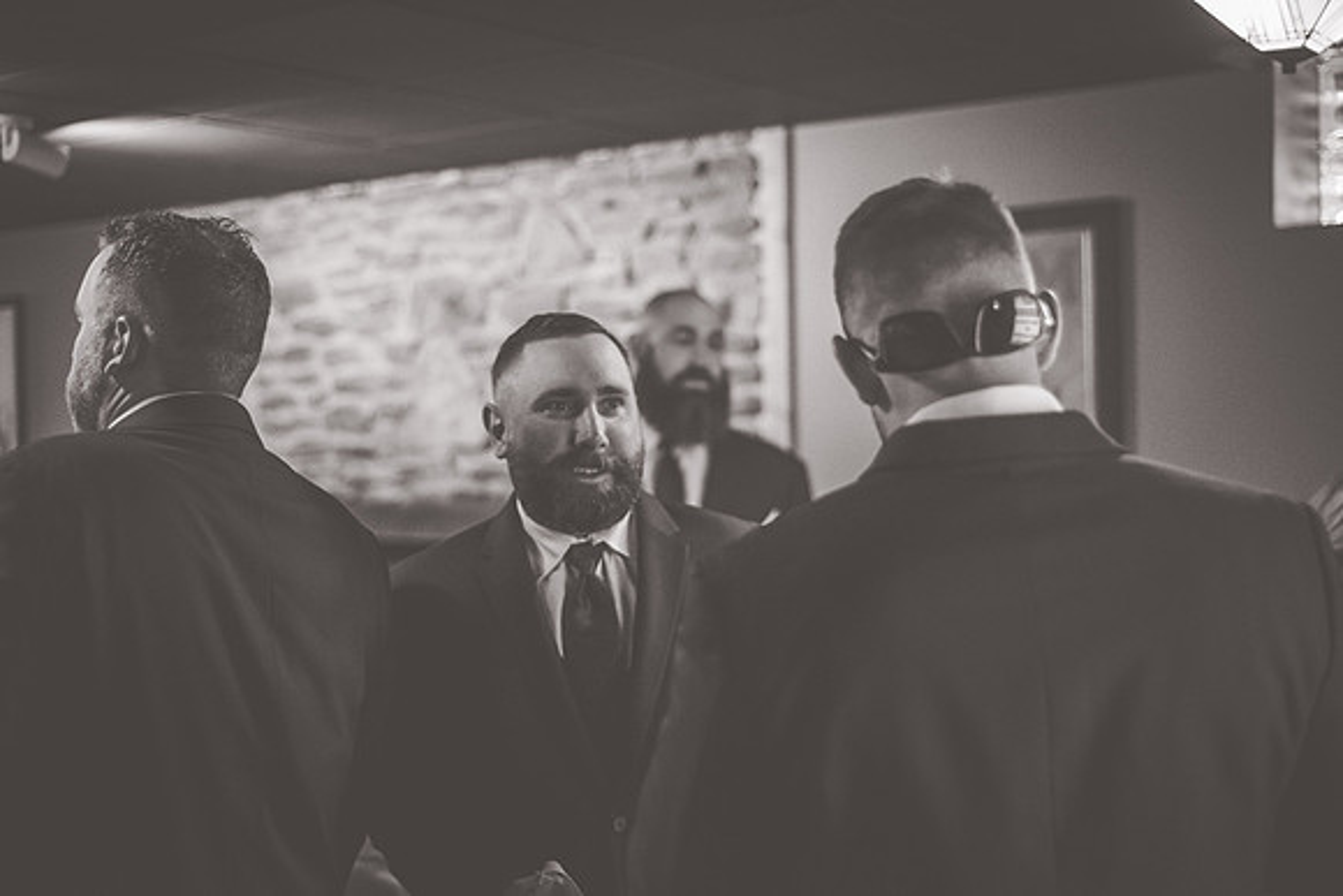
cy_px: 448
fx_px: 1866
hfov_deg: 39.6
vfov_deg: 27.0
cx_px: 672
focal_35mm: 50
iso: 1250
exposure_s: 1/80
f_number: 2
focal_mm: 50
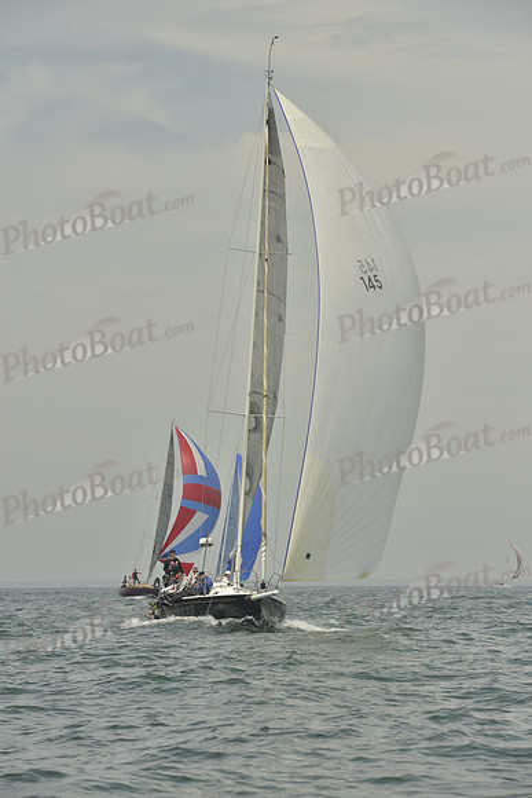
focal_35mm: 125
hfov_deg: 11.0
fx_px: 2769
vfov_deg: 16.4
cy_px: 399
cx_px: 266
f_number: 9
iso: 280
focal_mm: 125
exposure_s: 1/1250
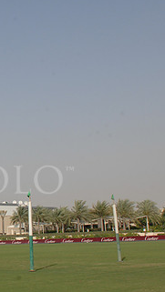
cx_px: -87
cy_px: 142
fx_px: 528
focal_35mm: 68
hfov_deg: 16.2
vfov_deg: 31.0
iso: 320
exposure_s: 1/400
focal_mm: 24
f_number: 10
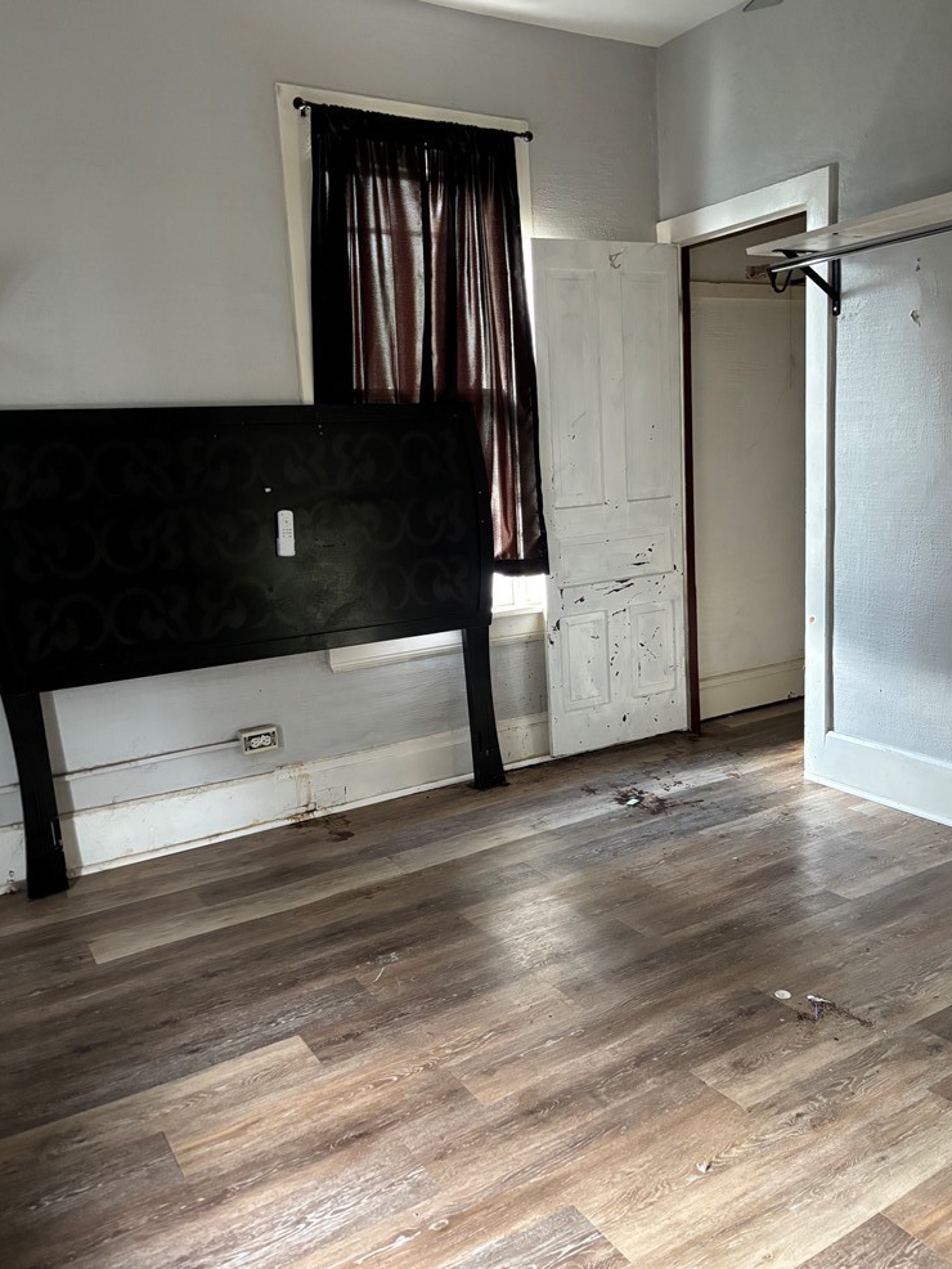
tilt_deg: -10.0
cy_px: 628
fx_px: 990
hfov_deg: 51.4
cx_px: 488
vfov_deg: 65.3
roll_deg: +2.0
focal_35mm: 27
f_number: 1.6
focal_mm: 5.96
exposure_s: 1/60
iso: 500
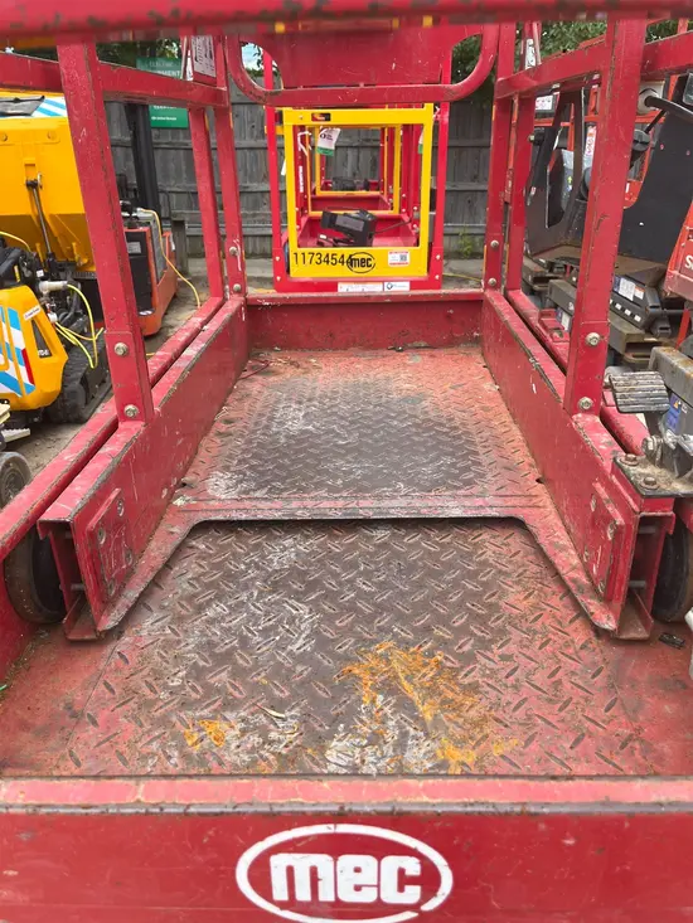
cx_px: 346
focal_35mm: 26
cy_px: 462
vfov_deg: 67.3
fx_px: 694
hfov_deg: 53.1
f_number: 1.6
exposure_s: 1/1140
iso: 50
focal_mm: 5.1
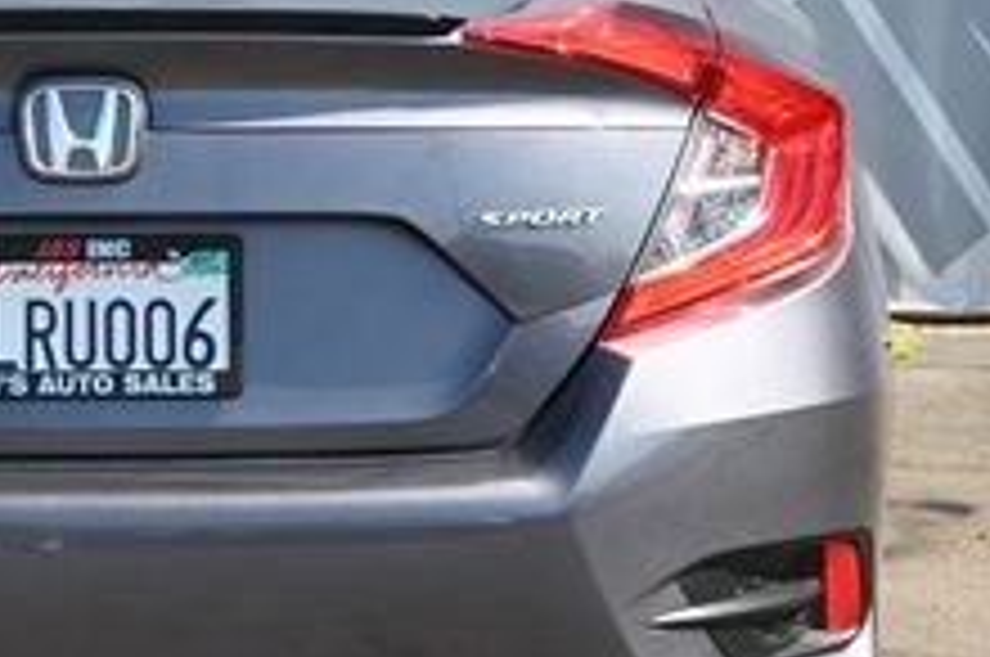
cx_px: 63
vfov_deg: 6.8
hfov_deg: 10.2
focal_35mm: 201
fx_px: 5519
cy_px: 148
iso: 320
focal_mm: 46
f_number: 6
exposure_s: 1/250
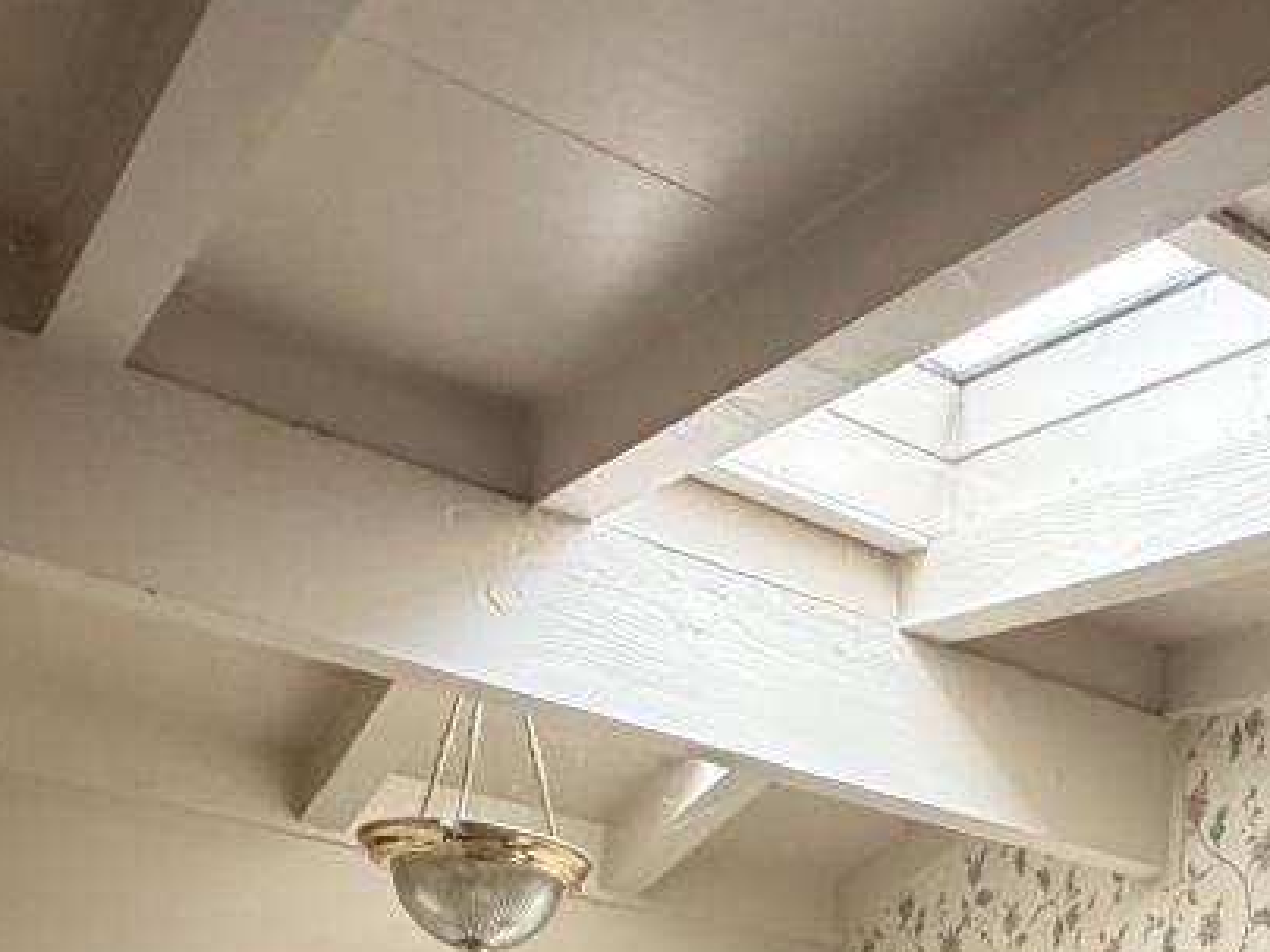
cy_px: 1302
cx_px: 1235
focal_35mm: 52
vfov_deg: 23.9
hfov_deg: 34.0
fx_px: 1908
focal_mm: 2.22
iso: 400
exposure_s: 1/60
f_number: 2.2
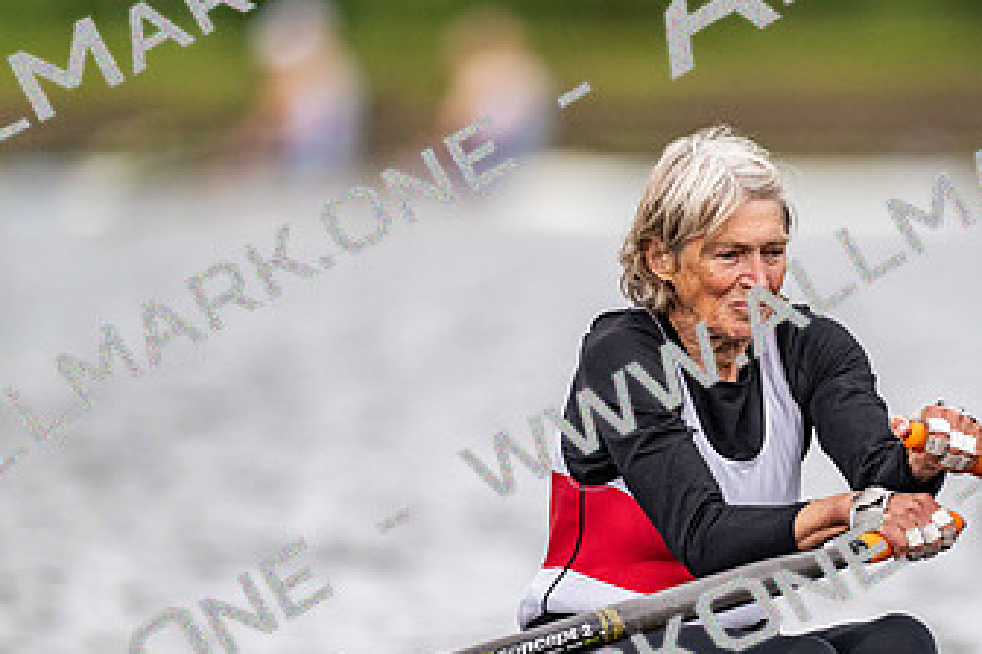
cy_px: 507
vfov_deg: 1.3
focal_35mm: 1036
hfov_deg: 2.0
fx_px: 28258
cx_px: 821
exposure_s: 1/2500
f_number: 4
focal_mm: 600
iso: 720
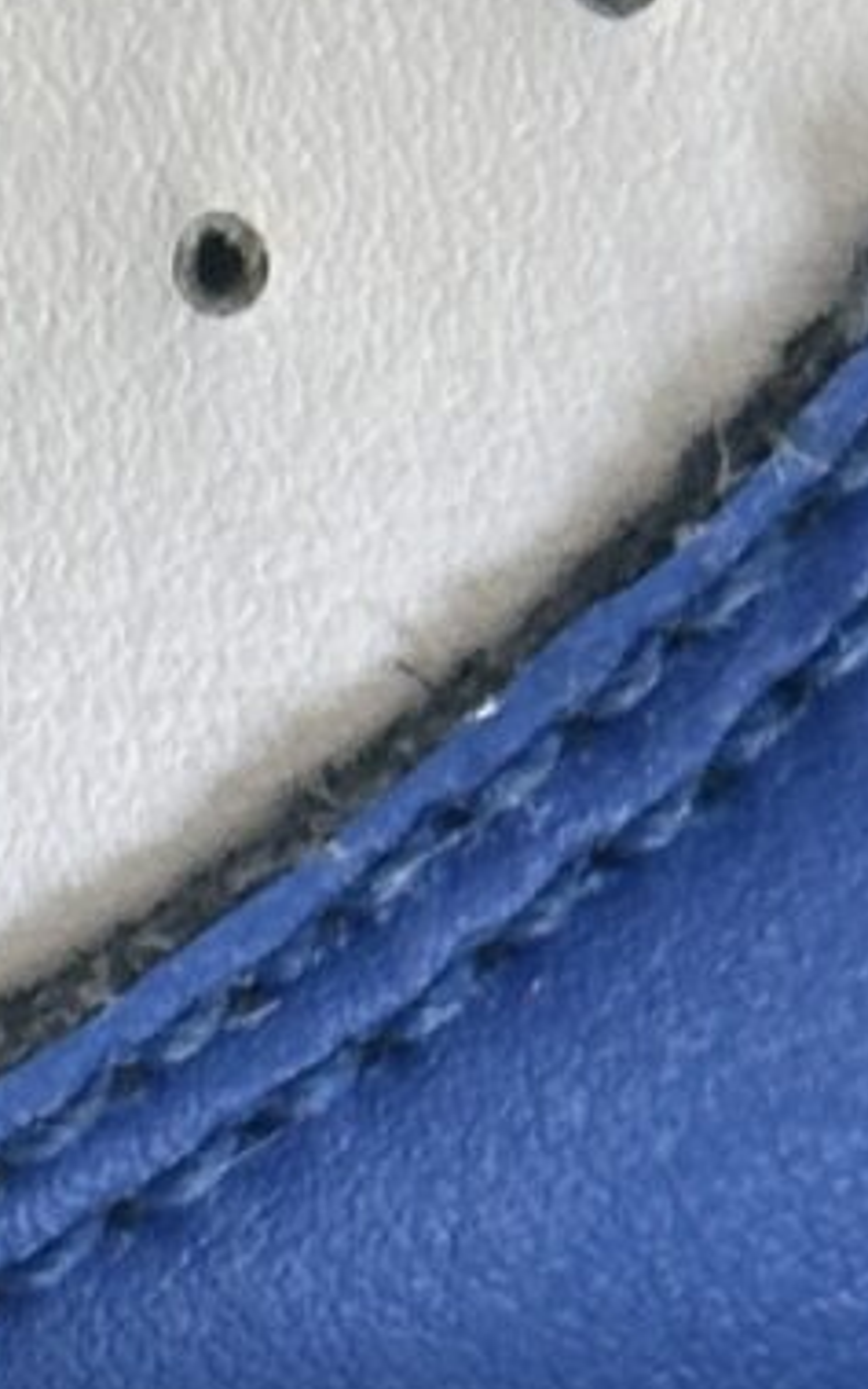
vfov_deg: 5.9
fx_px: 13015
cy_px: 2881
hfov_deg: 3.7
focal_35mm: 344
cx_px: -1399
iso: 100
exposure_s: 1/50
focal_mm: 6.86
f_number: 1.78
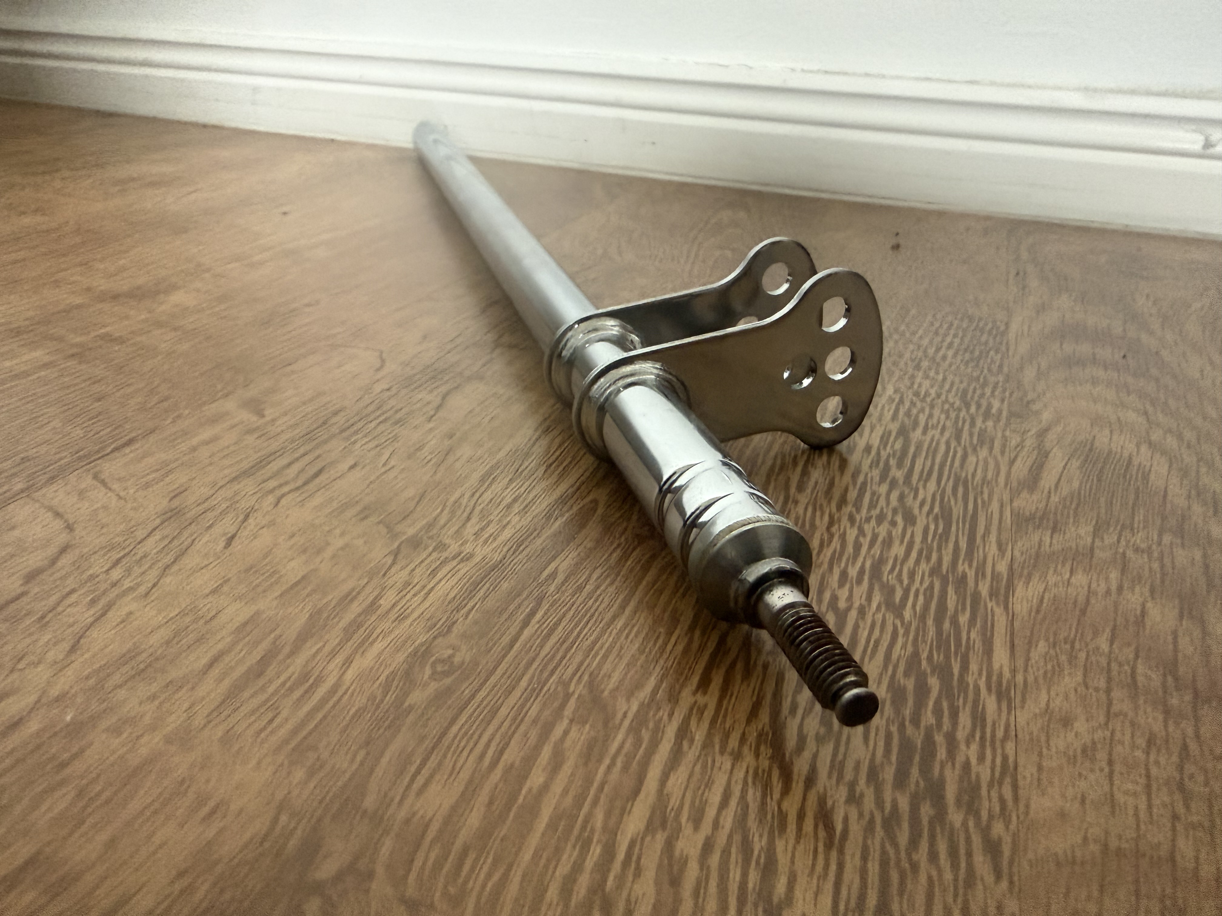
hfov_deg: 71.6
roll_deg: -2.2
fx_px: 847
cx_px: 611
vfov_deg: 56.8
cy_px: 458
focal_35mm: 24
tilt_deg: -27.4
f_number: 2.2
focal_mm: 2.22
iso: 500
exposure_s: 1/60
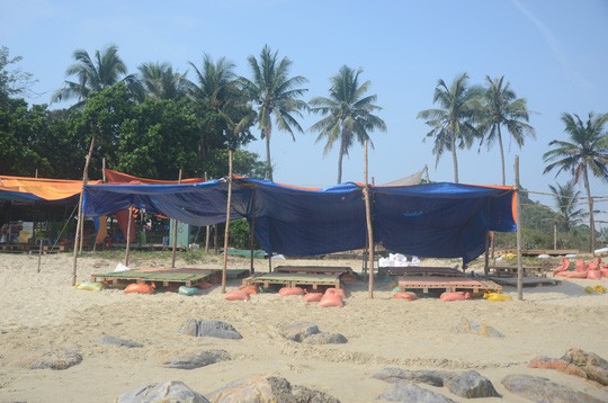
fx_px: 657
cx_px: 304
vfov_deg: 34.1
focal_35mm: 39
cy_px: 202
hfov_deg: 49.6
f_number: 5.6
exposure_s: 1/500
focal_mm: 26
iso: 100
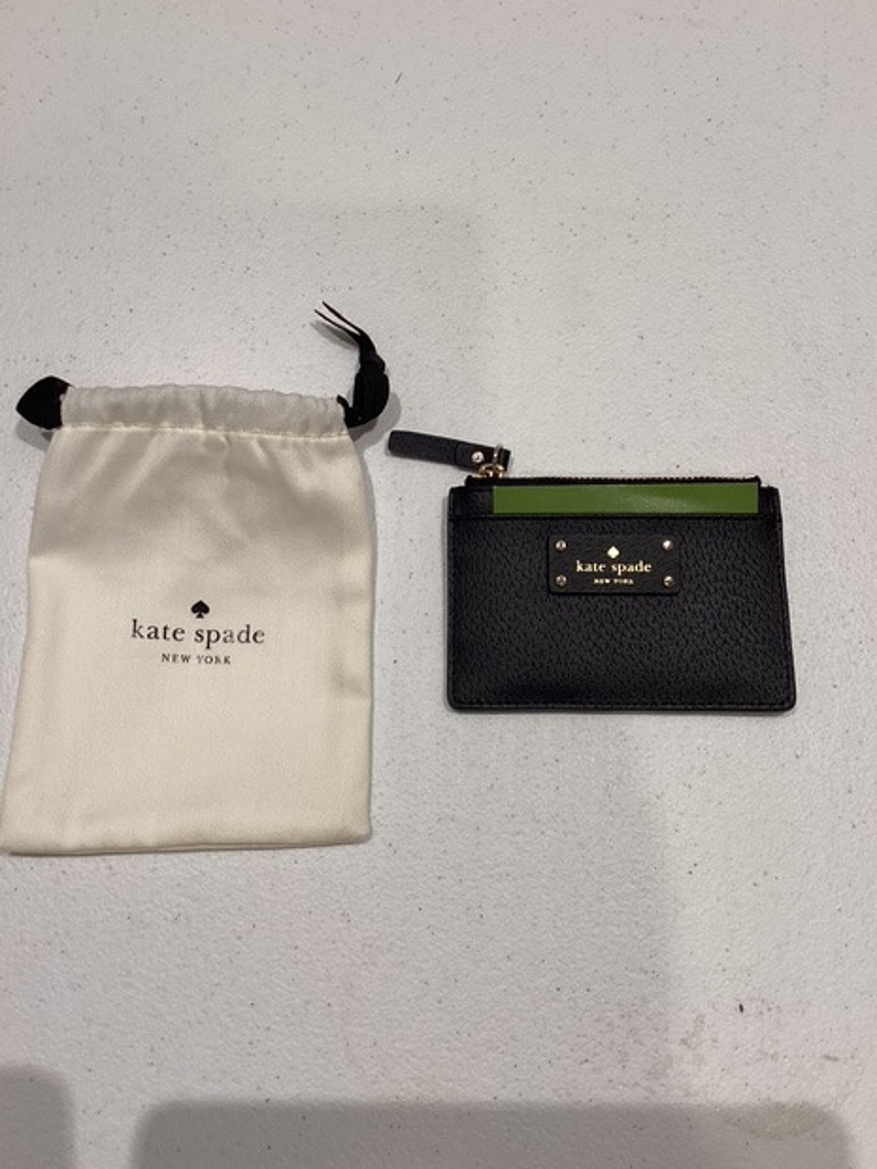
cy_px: 583
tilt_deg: -75.9
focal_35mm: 32
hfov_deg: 44.2
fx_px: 1081
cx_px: 438
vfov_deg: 56.8
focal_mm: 3.3
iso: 50
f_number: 2.4
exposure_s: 1/60
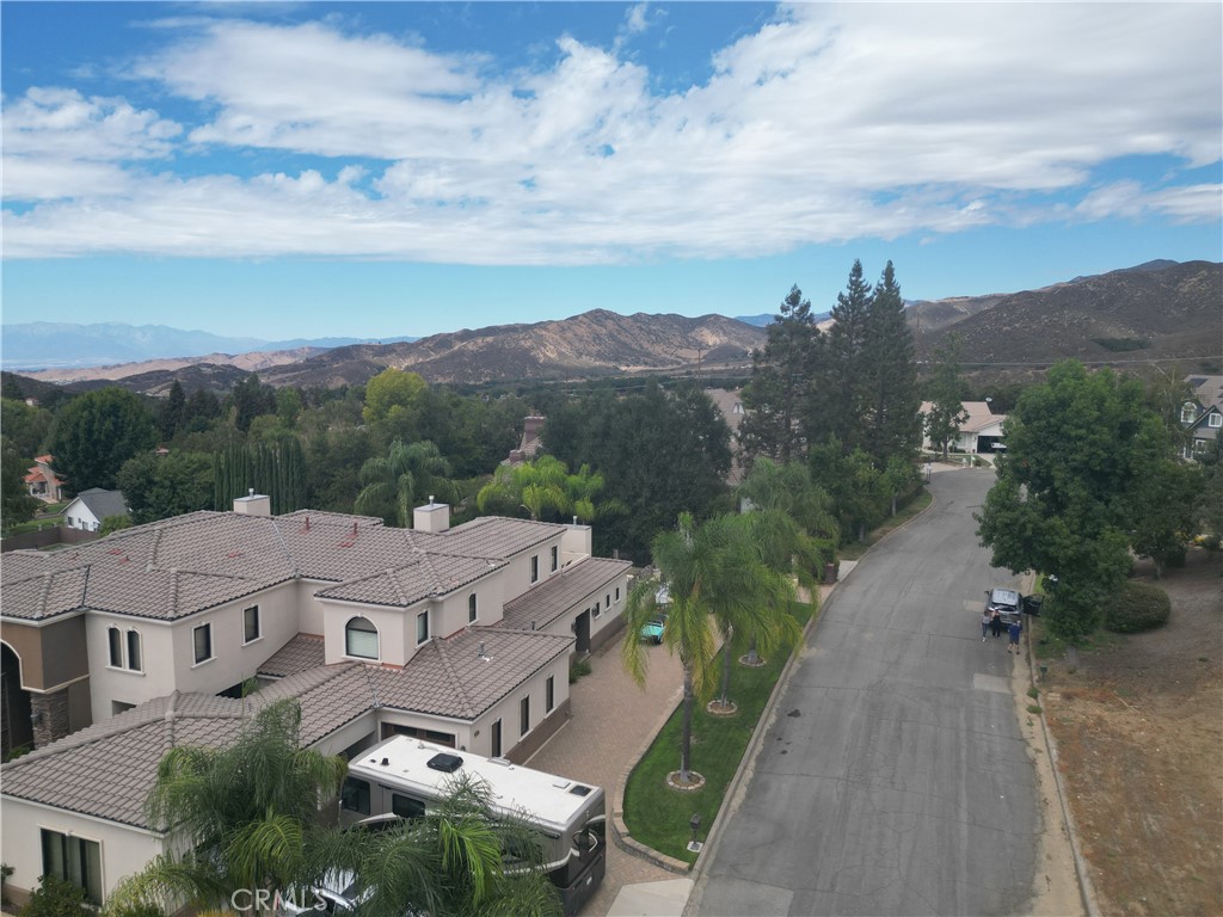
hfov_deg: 71.6
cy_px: 458
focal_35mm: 24
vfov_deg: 56.8
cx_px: 612
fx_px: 848
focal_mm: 6.72
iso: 130
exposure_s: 1/3000
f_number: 1.7
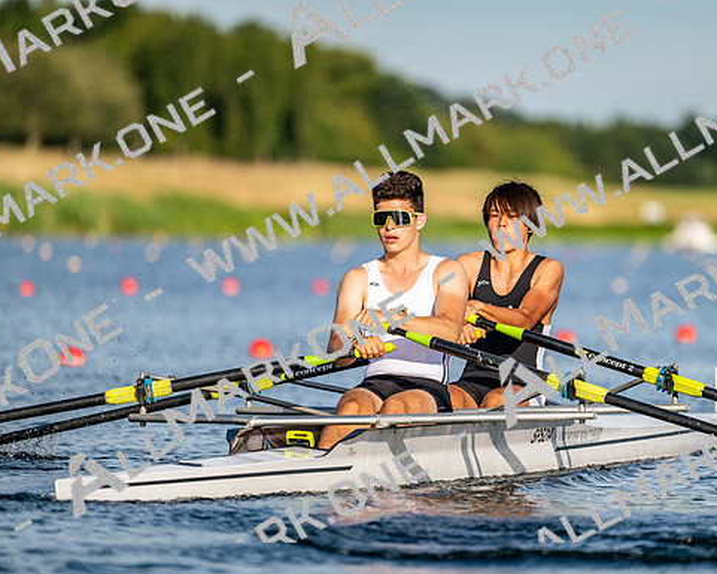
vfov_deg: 3.4
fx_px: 9615
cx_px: 371
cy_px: 287
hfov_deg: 4.3
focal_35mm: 453
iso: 250
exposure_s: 1/2500
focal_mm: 400
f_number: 4.5
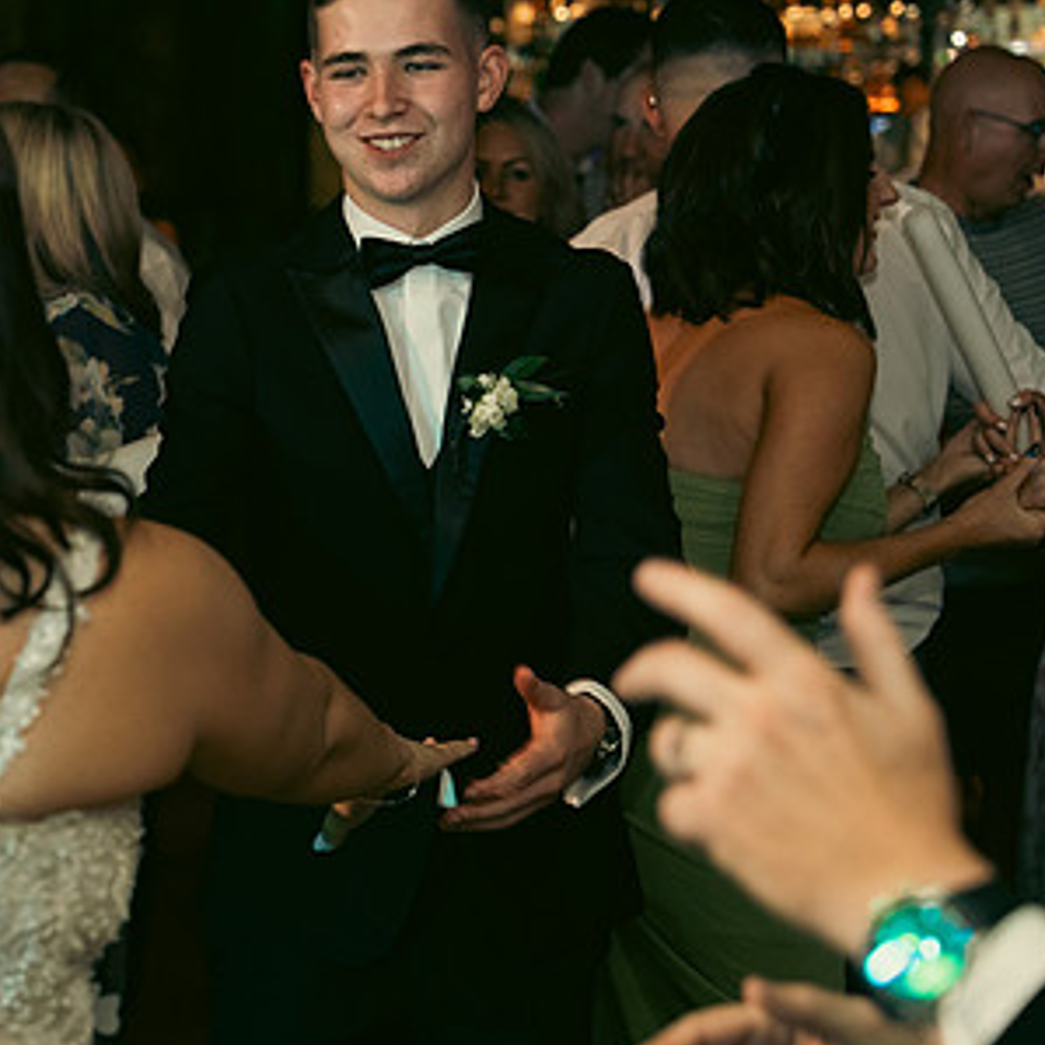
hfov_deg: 18.1
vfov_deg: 18.5
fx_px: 3210
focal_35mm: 94
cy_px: 446
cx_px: 63
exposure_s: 1/160
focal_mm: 57
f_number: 3.5
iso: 2500
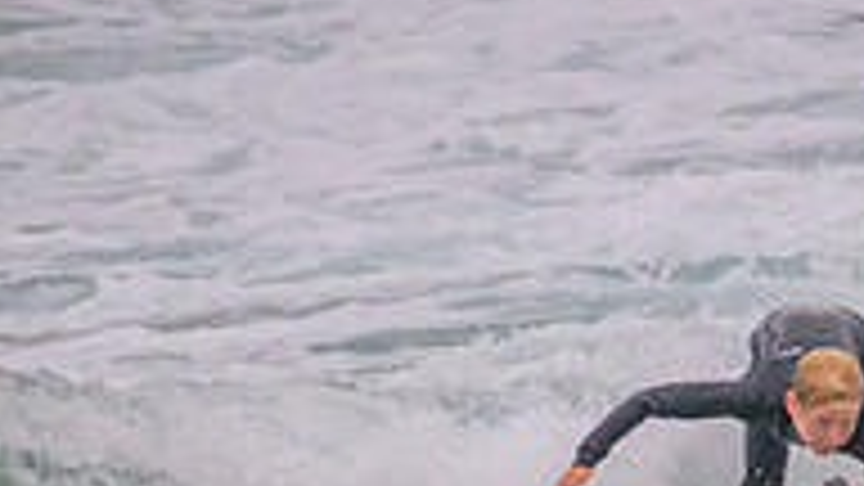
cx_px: 868
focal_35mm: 2538
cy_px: 583
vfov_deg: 0.5
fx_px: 58145
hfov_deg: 0.9
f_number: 11
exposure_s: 1/1250
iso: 2800
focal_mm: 800
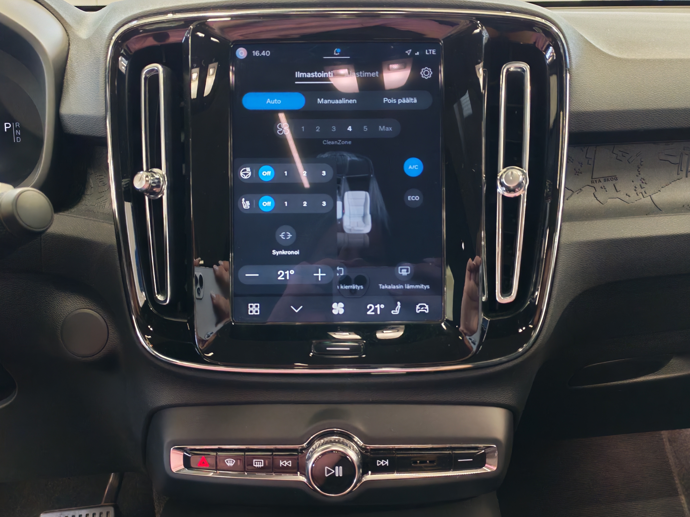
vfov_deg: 42.9
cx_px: 345
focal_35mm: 33
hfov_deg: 55.4
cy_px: 258
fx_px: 658
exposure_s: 1/50
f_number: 1.9
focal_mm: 6.12
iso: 1600
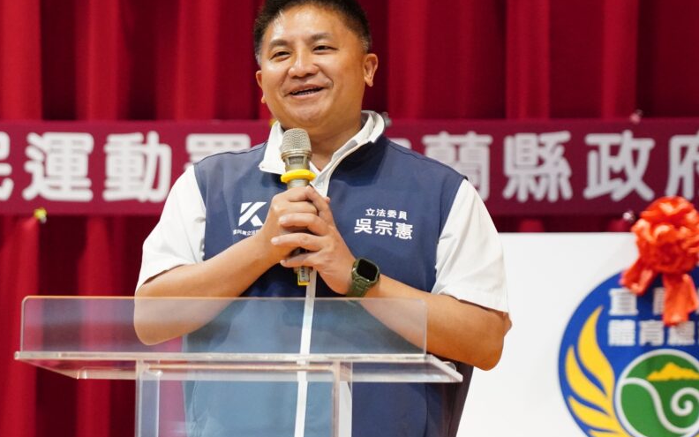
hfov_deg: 10.1
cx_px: 248
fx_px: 3943
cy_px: 208
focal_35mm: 207
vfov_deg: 6.3
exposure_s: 1/250
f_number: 4
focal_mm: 105
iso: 8000
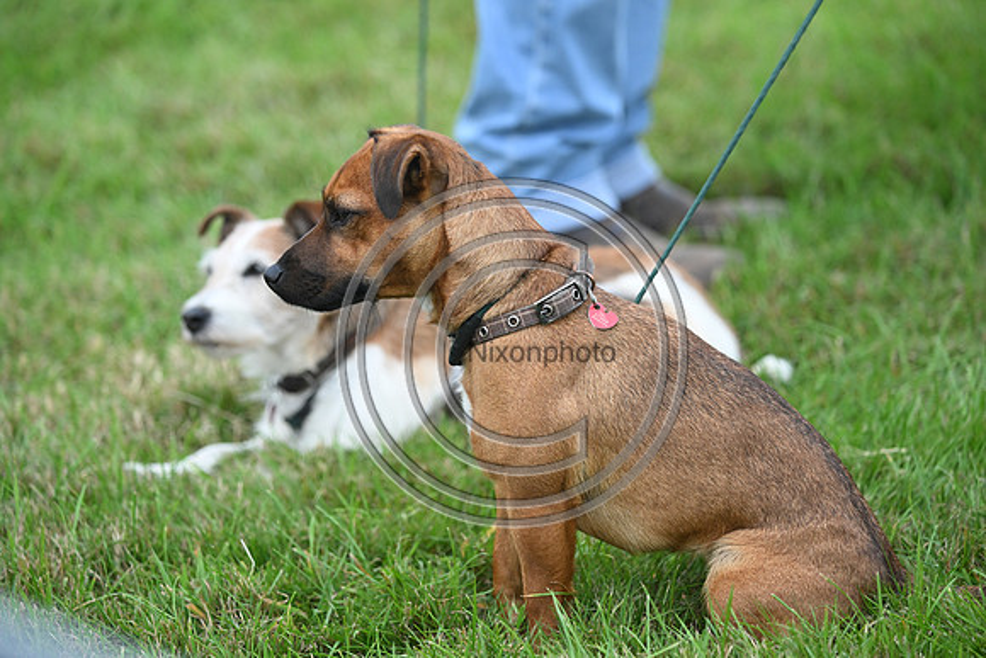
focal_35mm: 180
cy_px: 329
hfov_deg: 11.4
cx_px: 493
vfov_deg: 7.6
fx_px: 4931
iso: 2000
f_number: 5
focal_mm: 180
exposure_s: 1/1250
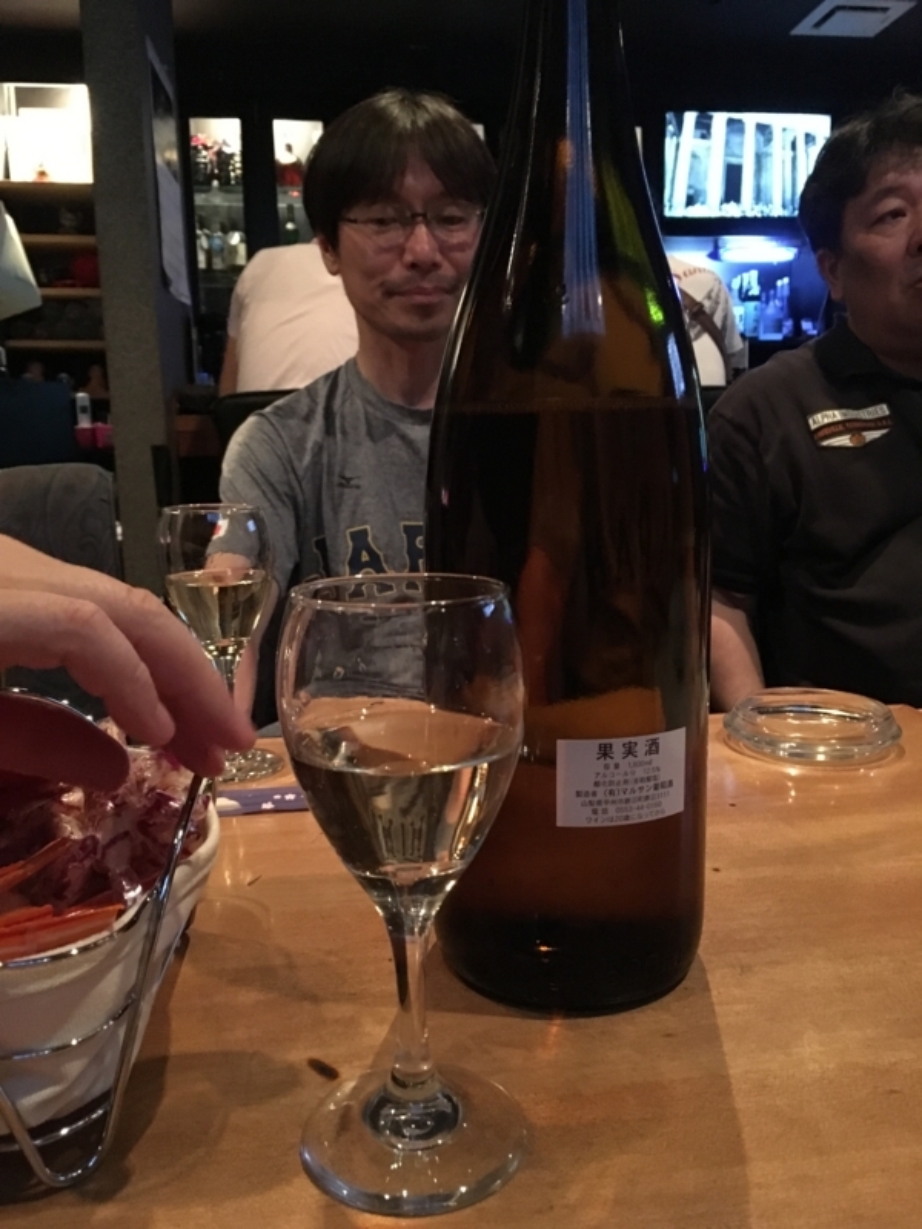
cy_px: 614
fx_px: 1030
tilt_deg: -9.9
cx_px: 461
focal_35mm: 29
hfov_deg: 48.2
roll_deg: +1.3
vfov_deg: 61.7
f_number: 2.2
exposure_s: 1/15
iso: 800
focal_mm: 4.15
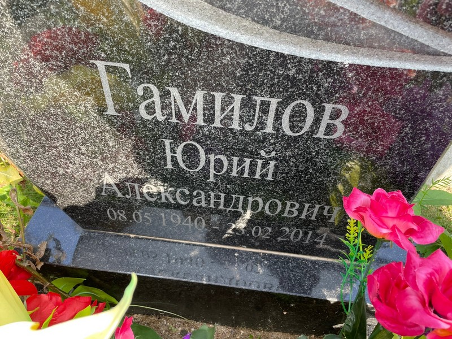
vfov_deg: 53.1
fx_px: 339
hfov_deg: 67.3
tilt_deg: -47.2
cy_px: 170
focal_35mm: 26
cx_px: 226
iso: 32
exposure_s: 1/183
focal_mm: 4.2
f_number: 1.6
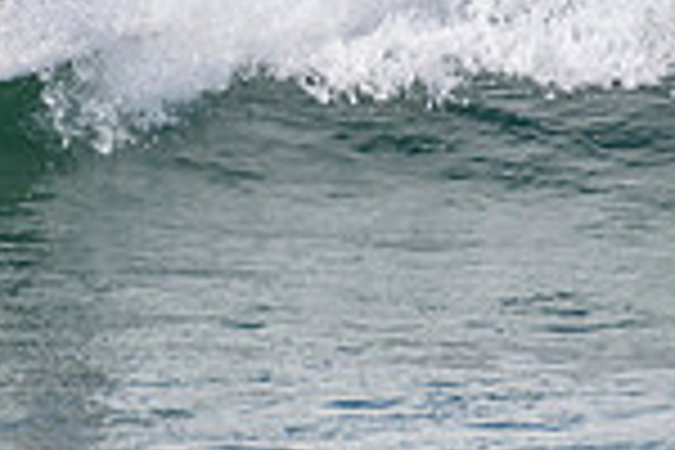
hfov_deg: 0.7
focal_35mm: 2895
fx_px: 54277
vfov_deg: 0.5
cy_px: -155
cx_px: -45
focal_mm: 500
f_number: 5.6
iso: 560
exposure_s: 1/4000
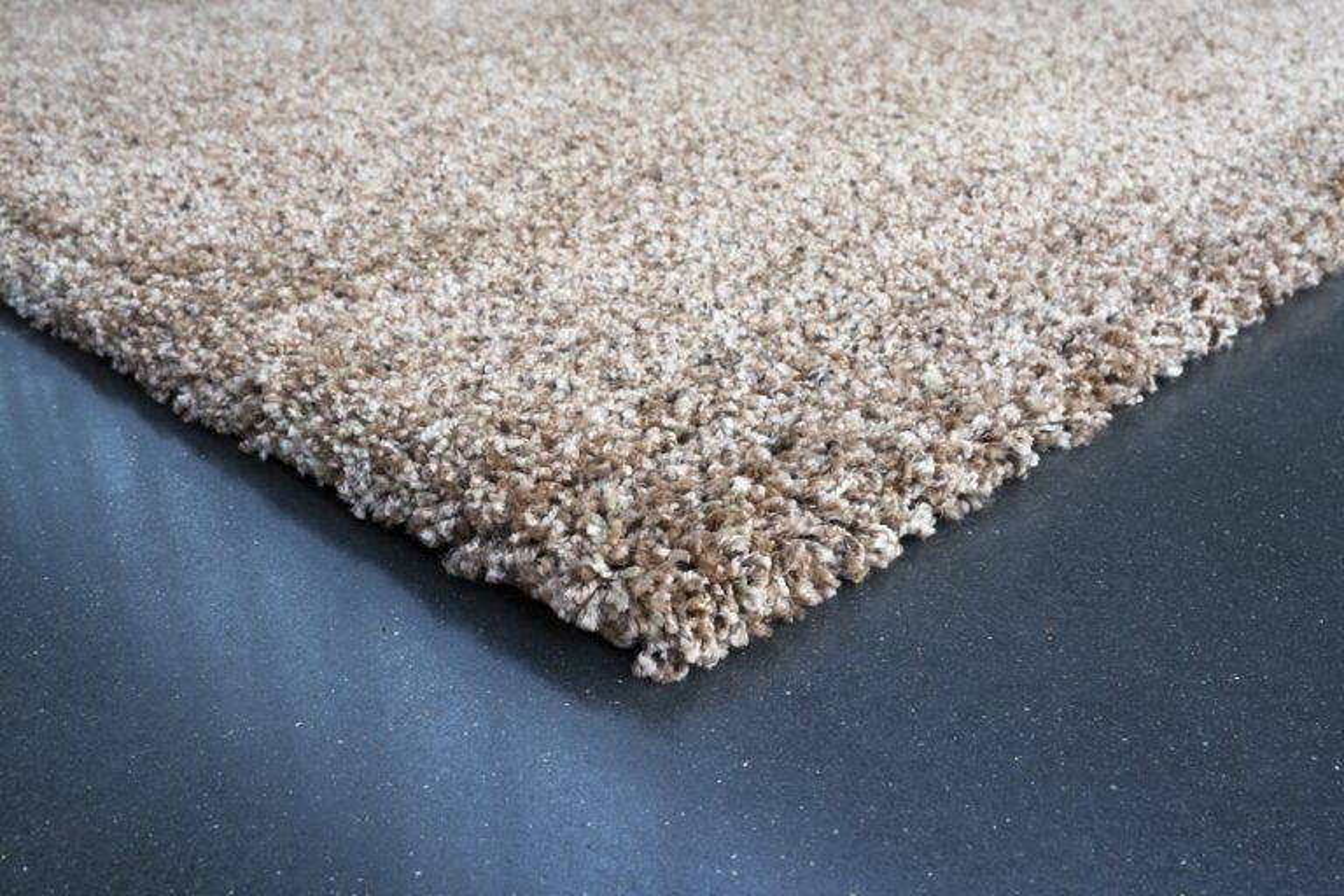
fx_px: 1307
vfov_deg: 37.9
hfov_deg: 54.4
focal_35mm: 35
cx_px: 672
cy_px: 448
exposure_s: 1
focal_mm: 35
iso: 64
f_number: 16
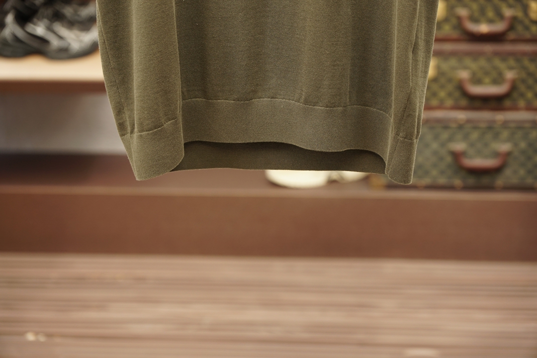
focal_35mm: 104
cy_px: 179
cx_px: 268
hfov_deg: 19.7
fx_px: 1544
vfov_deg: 13.2
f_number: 3.5
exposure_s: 1/125
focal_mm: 69
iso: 400
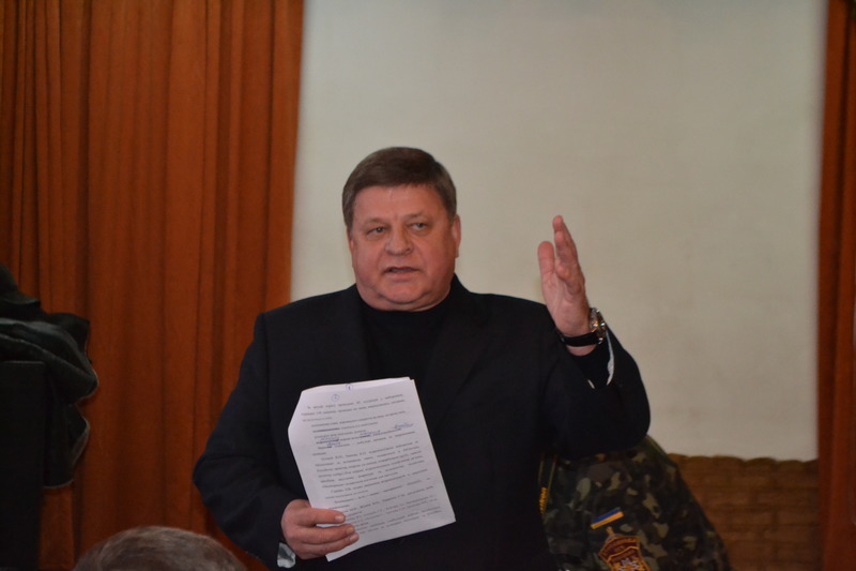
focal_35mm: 75
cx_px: 428
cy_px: 286
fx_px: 1783
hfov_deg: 27.0
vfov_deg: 18.2
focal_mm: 50
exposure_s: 1/60
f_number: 5.6
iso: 3200
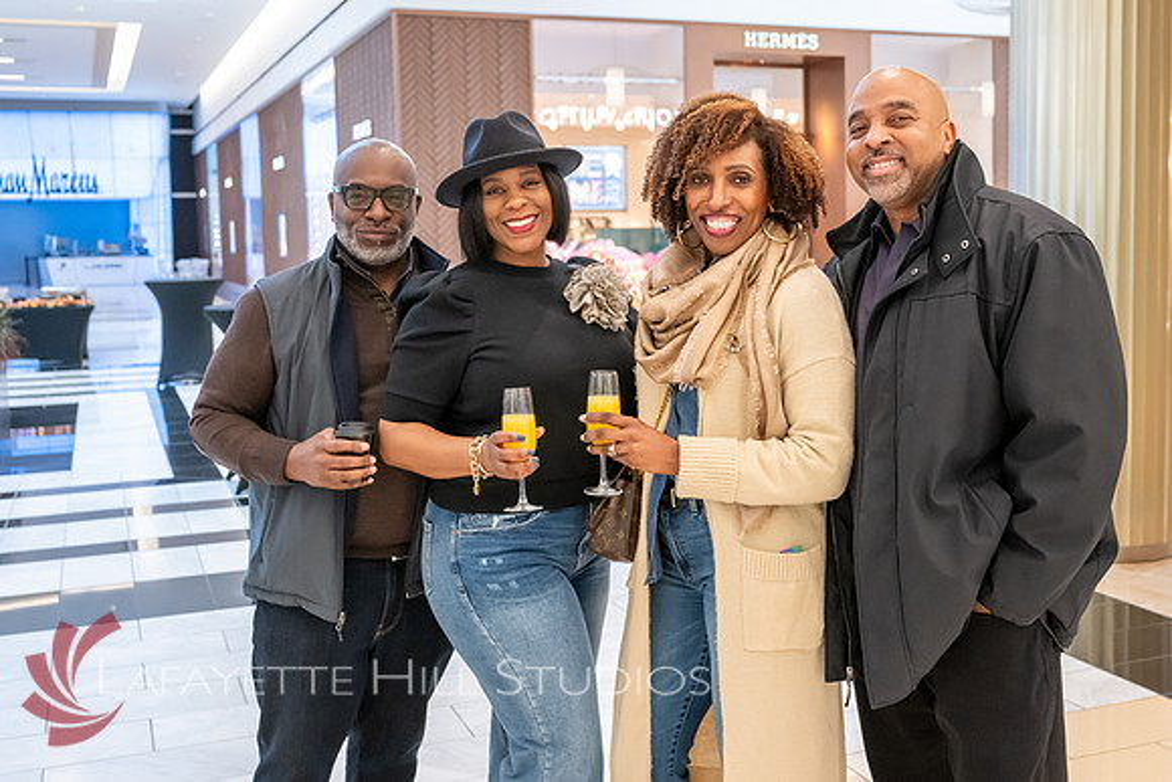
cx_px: 654
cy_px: 341
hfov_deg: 47.1
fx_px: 1341
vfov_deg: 32.5
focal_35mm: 41
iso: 3200
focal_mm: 32.5
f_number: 4
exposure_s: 1/200
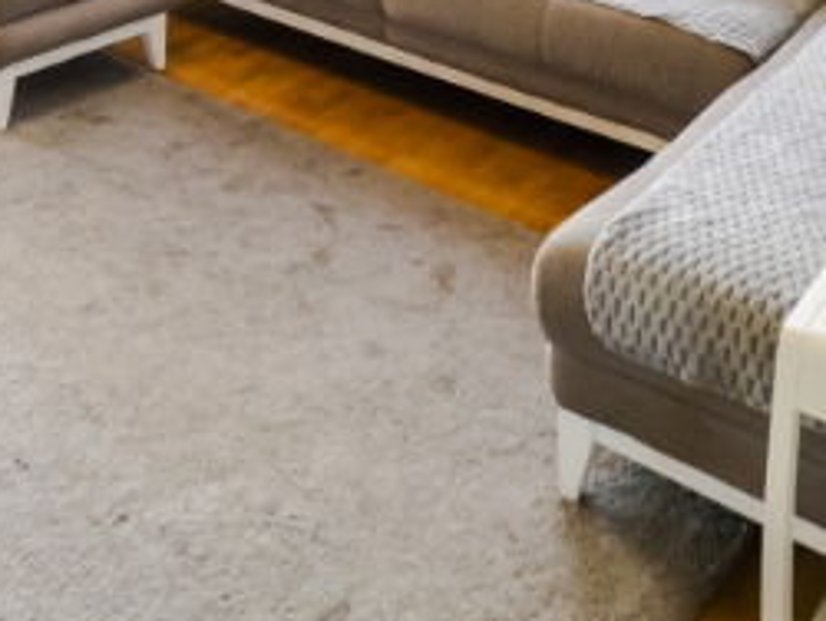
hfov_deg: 33.2
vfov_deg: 19.2
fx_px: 1338
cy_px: -522
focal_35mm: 56
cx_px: 152
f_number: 4
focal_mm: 7
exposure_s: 1/200
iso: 400
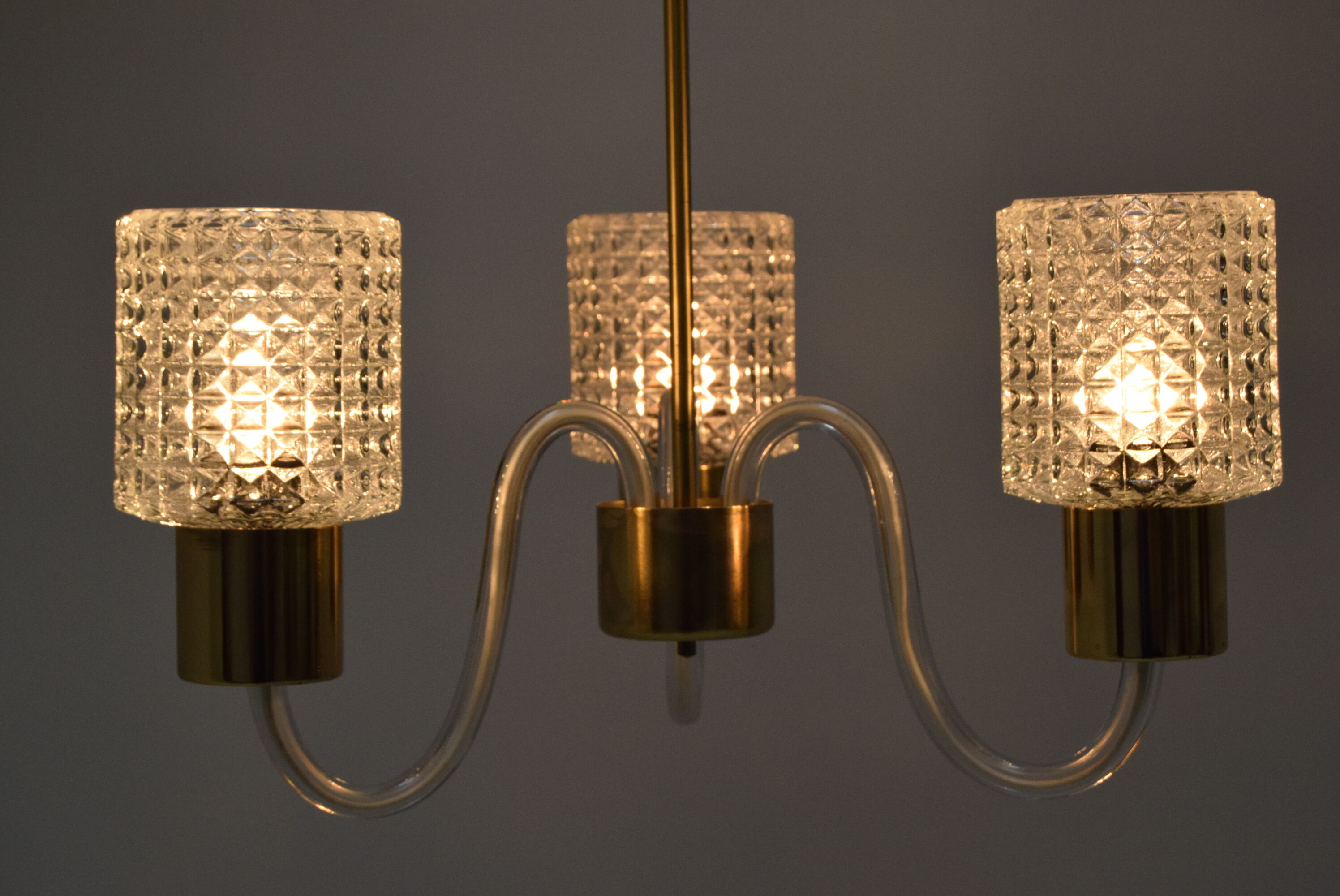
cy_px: 448
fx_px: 3073
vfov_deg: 16.6
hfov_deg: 24.6
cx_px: 670
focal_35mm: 82
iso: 1600
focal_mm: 55
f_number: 10
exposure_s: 1/400
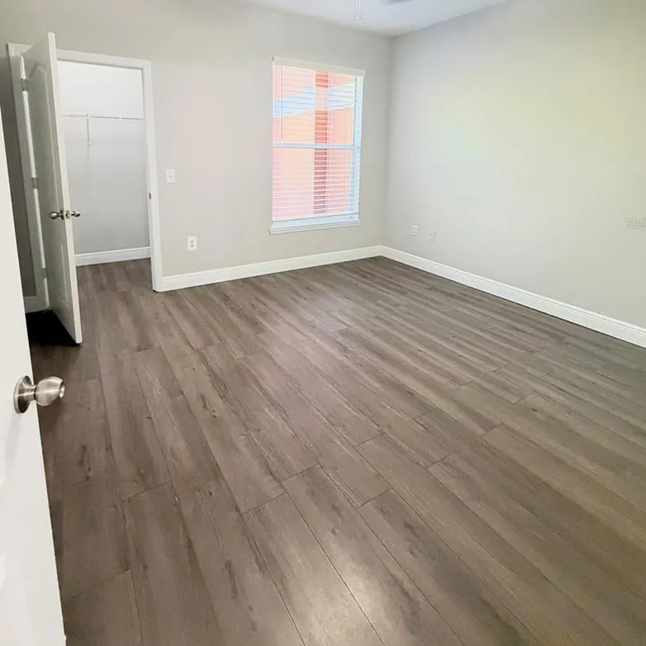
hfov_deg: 77.7
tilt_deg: -9.8
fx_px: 401
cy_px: 223
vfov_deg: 75.6
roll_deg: -1.6
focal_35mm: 19
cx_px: 312
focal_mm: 2.22
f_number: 2.2
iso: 1000
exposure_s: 1/40
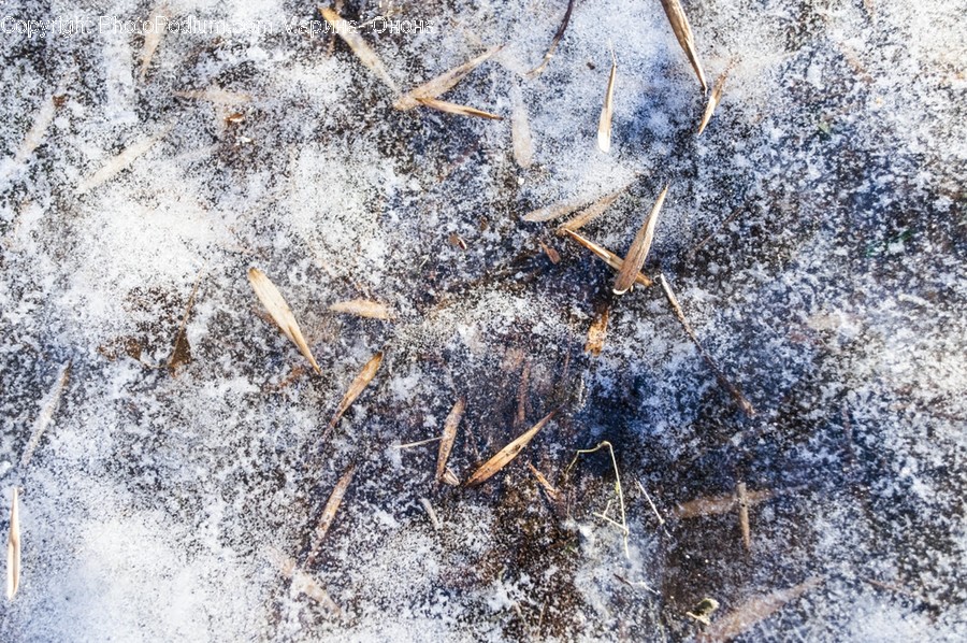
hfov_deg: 41.2
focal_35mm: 48
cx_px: 484
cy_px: 322
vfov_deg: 28.0
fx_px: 1288
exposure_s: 1/125
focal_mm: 32
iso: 200
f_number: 4.8
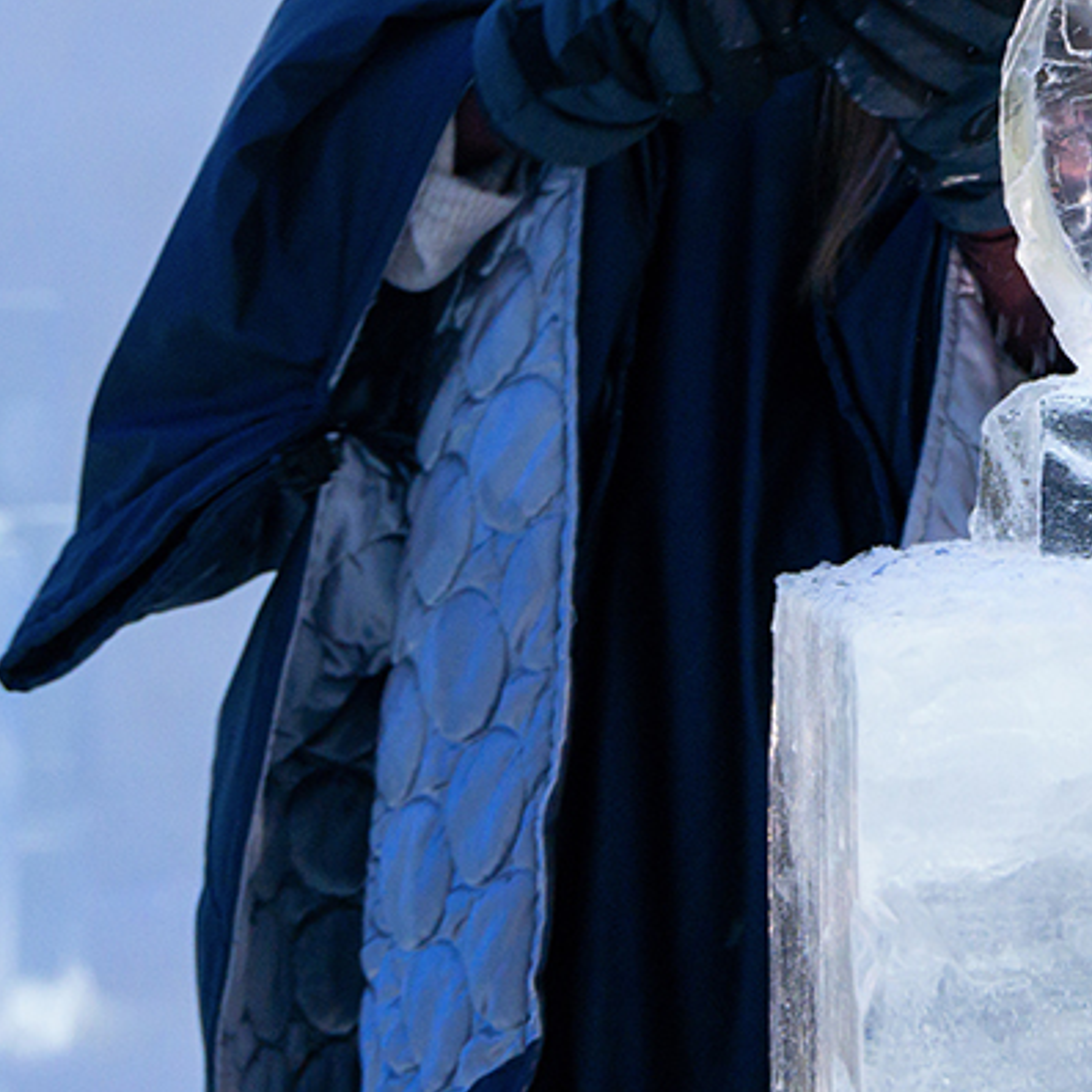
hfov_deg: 15.9
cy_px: -100
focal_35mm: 106
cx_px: 1213
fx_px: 3783
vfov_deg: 16.0
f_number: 2.8
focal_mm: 36
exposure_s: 1/125
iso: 1000
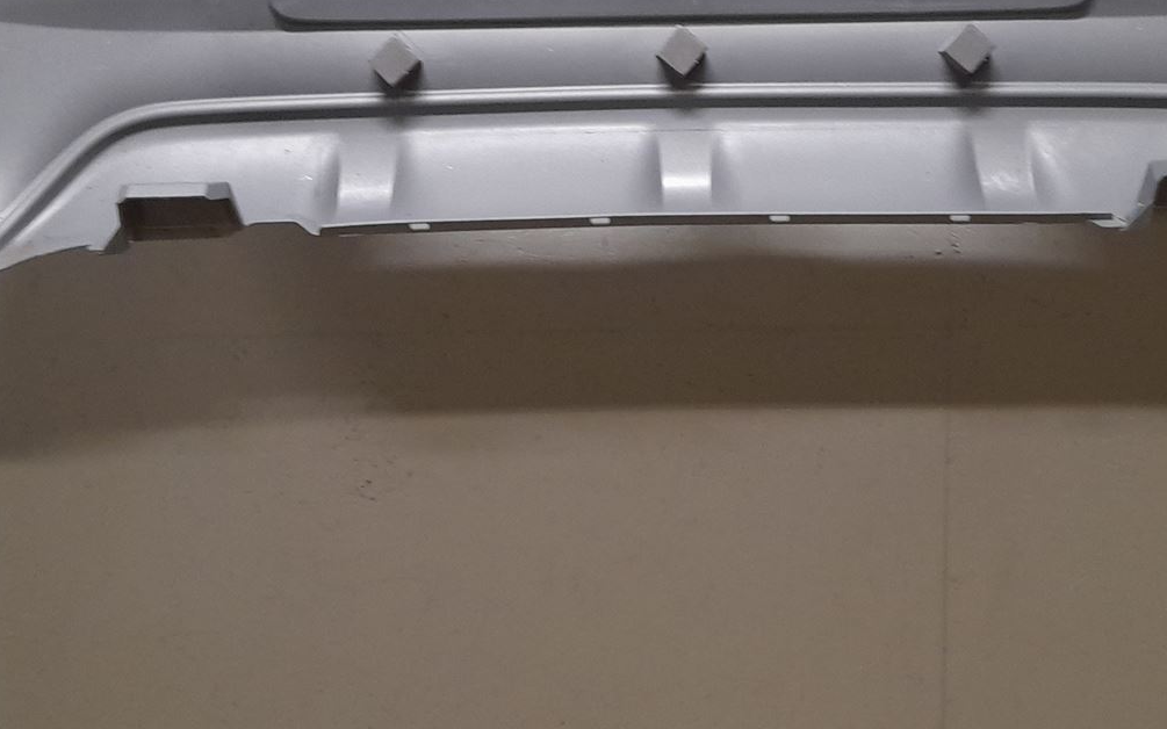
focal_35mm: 54
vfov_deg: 22.9
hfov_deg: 37.5
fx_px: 1717
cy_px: -14
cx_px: 637
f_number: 2
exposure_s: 1/50
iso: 250
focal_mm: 4.6
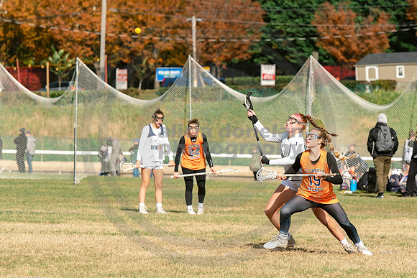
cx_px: 331
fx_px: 3687
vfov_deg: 4.3
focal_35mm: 318
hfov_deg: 6.5
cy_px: 187
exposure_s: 1/1600
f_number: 5
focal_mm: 160
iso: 250
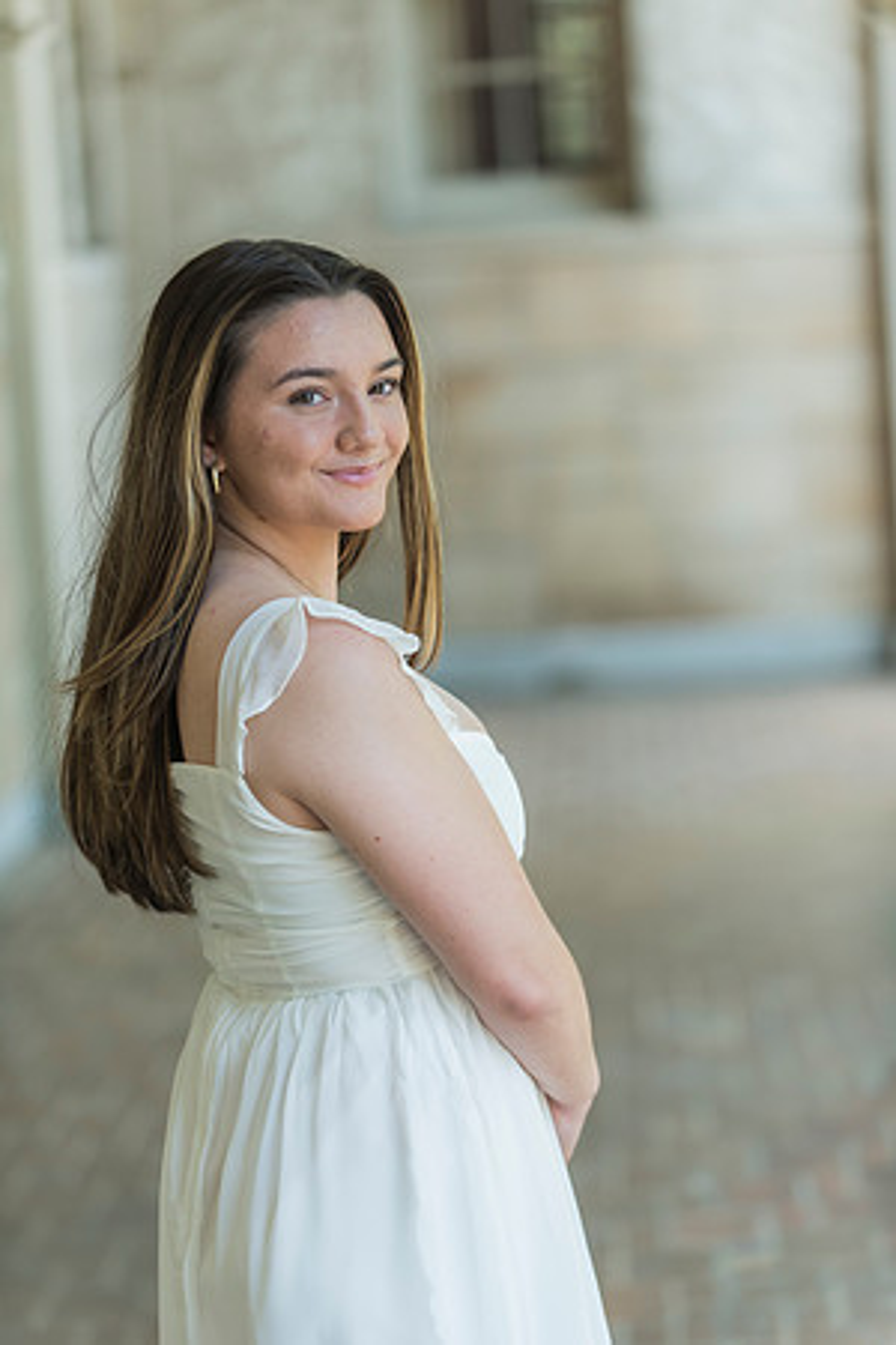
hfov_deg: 13.0
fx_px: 3920
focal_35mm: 105
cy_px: 672
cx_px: 448
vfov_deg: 19.5
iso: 320
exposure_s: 1/400
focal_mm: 105
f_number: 2.8
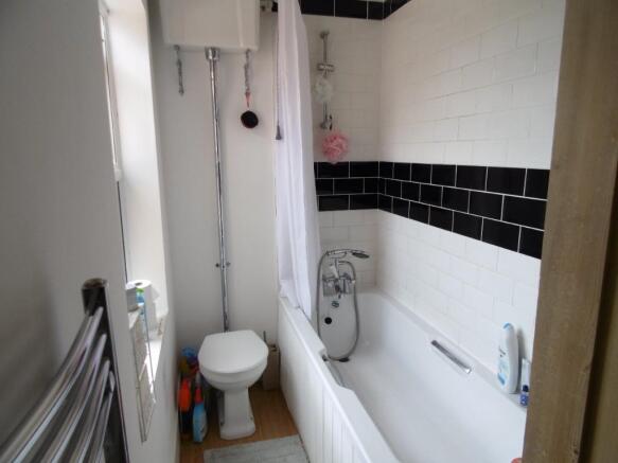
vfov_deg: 61.1
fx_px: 393
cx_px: 309
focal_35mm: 22
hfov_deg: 76.4
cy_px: 232
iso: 100
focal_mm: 4
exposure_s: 1/80
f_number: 3
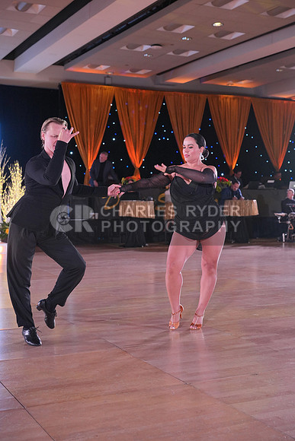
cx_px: 148
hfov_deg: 27.0
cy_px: 220
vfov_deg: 39.6
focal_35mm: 50
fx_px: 614
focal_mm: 50
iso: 2000
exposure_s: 1/400
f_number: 4
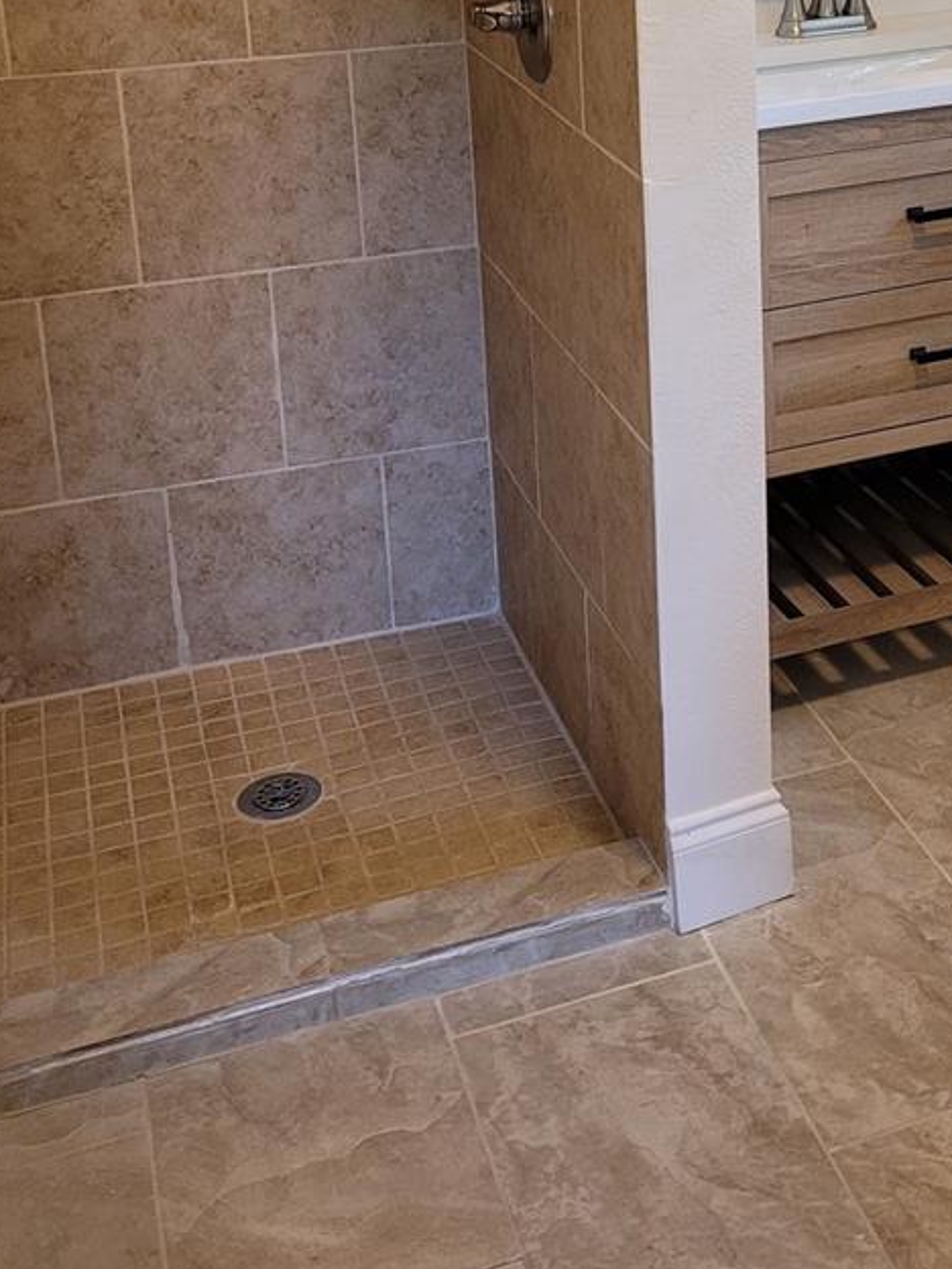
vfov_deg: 36.4
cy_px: 191
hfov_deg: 28.5
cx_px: 757
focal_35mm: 50
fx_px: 1833
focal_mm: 5.4
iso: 250
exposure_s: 1/120
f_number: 1.8
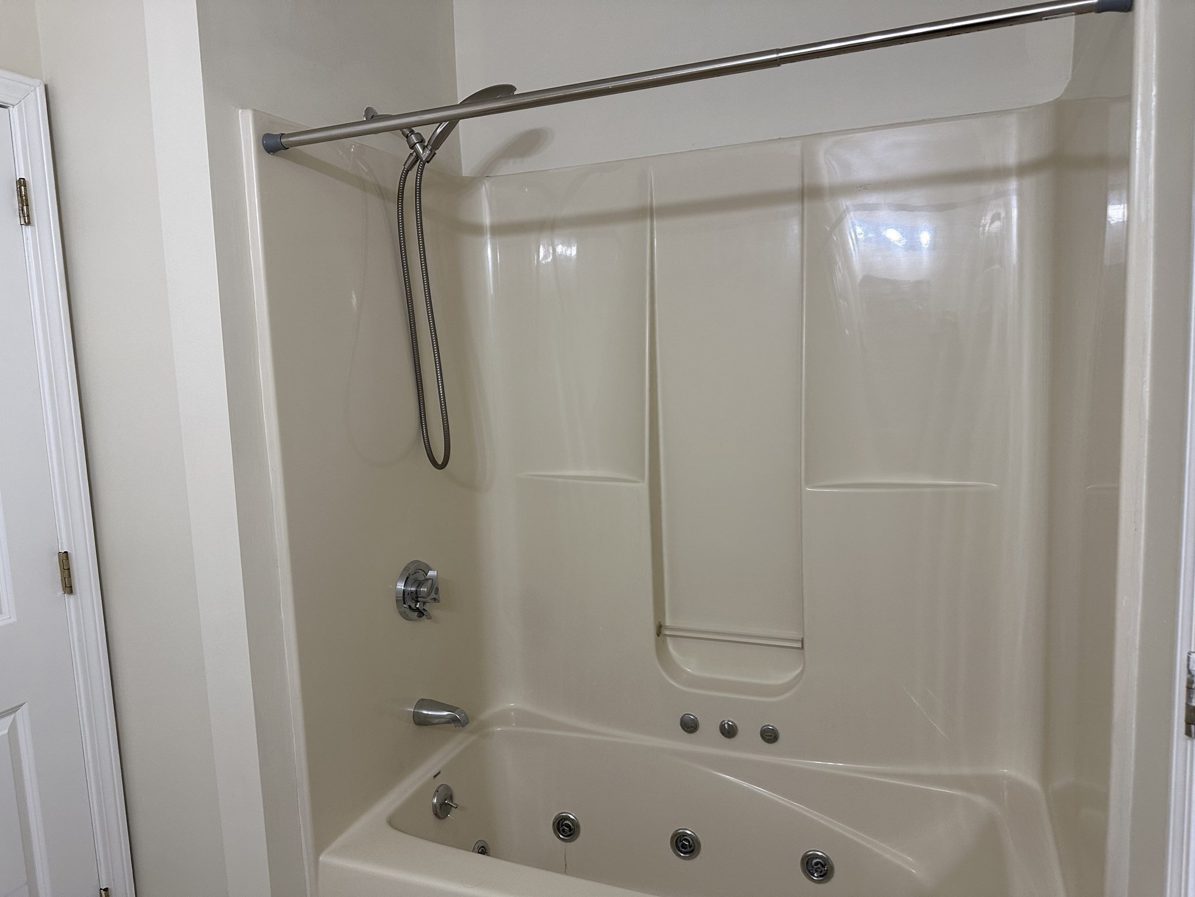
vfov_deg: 56.8
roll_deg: +2.6
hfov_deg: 71.6
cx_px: 598
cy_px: 448
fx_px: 829
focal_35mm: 24
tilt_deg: -6.0
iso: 160
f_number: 1.78
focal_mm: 6.86
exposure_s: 1/120
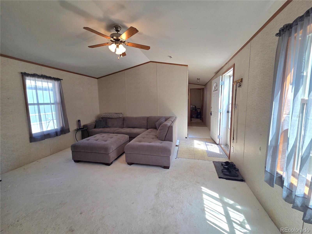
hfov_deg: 106.2
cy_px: 117
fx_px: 117
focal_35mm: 13
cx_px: 156
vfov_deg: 89.9
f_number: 2.2
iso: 64
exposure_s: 1/120
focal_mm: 2.2
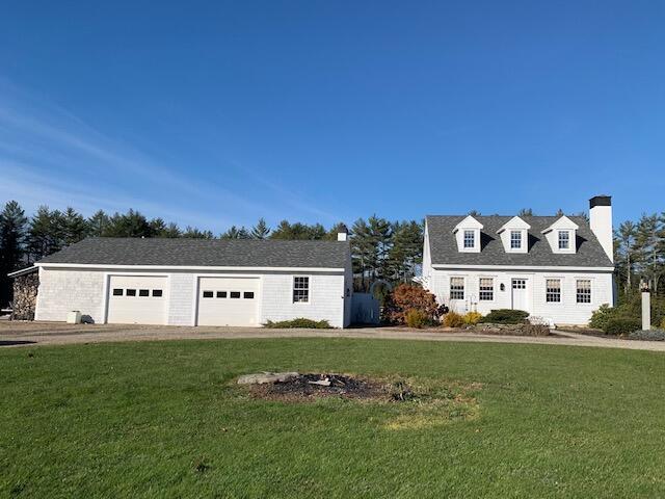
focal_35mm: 26
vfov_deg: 53.1
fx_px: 499
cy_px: 250
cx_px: 332
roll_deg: -1.5
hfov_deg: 67.3
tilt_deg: +6.6
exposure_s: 1/3086
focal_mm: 4.25
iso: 25
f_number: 1.8
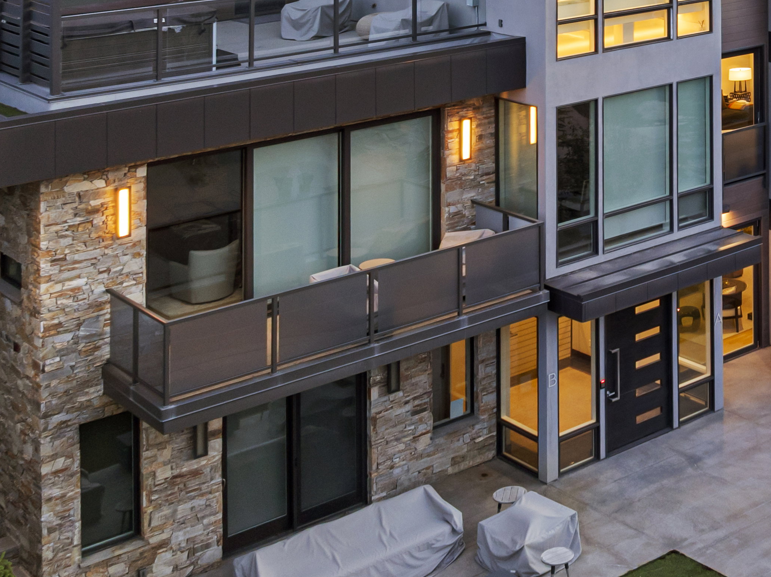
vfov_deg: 23.4
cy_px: 62
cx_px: 821
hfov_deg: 29.0
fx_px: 1358
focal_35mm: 61
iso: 140
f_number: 2.8
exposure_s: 1/20
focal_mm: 12.29
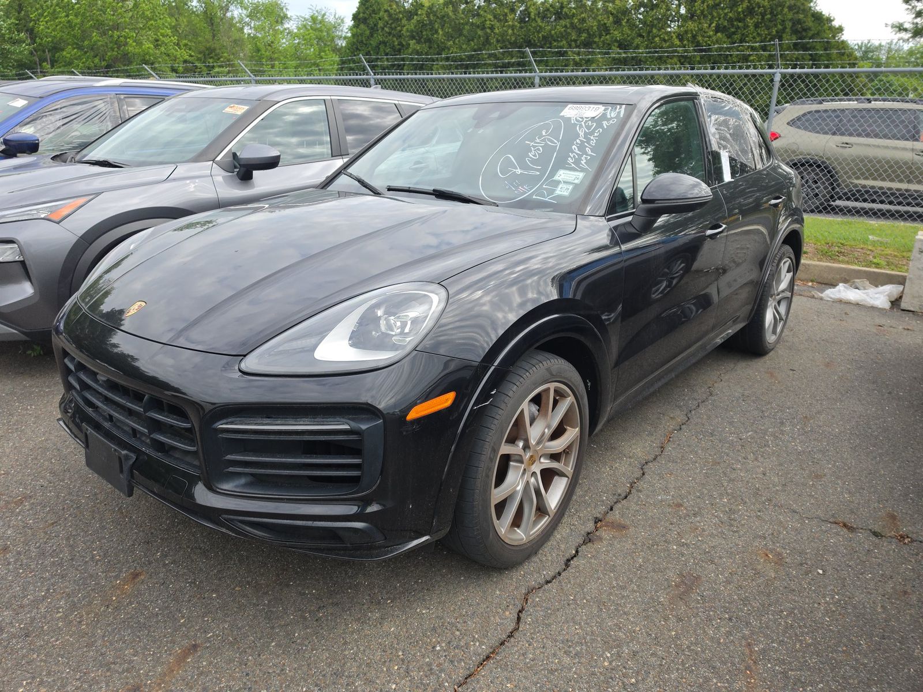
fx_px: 613
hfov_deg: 73.9
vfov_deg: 58.9
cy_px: 346
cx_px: 462
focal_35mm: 23
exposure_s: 1/2289
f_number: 1.4
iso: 63
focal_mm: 6.5
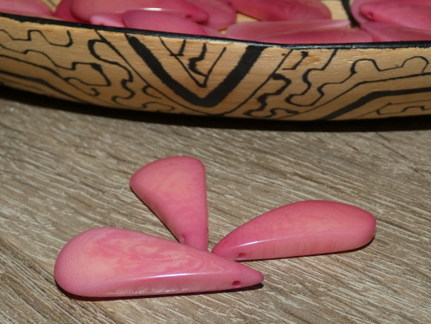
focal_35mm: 30
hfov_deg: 60.0
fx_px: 374
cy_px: 162
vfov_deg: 46.8
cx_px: 216
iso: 80
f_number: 3.3
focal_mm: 5.3
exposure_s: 1/60
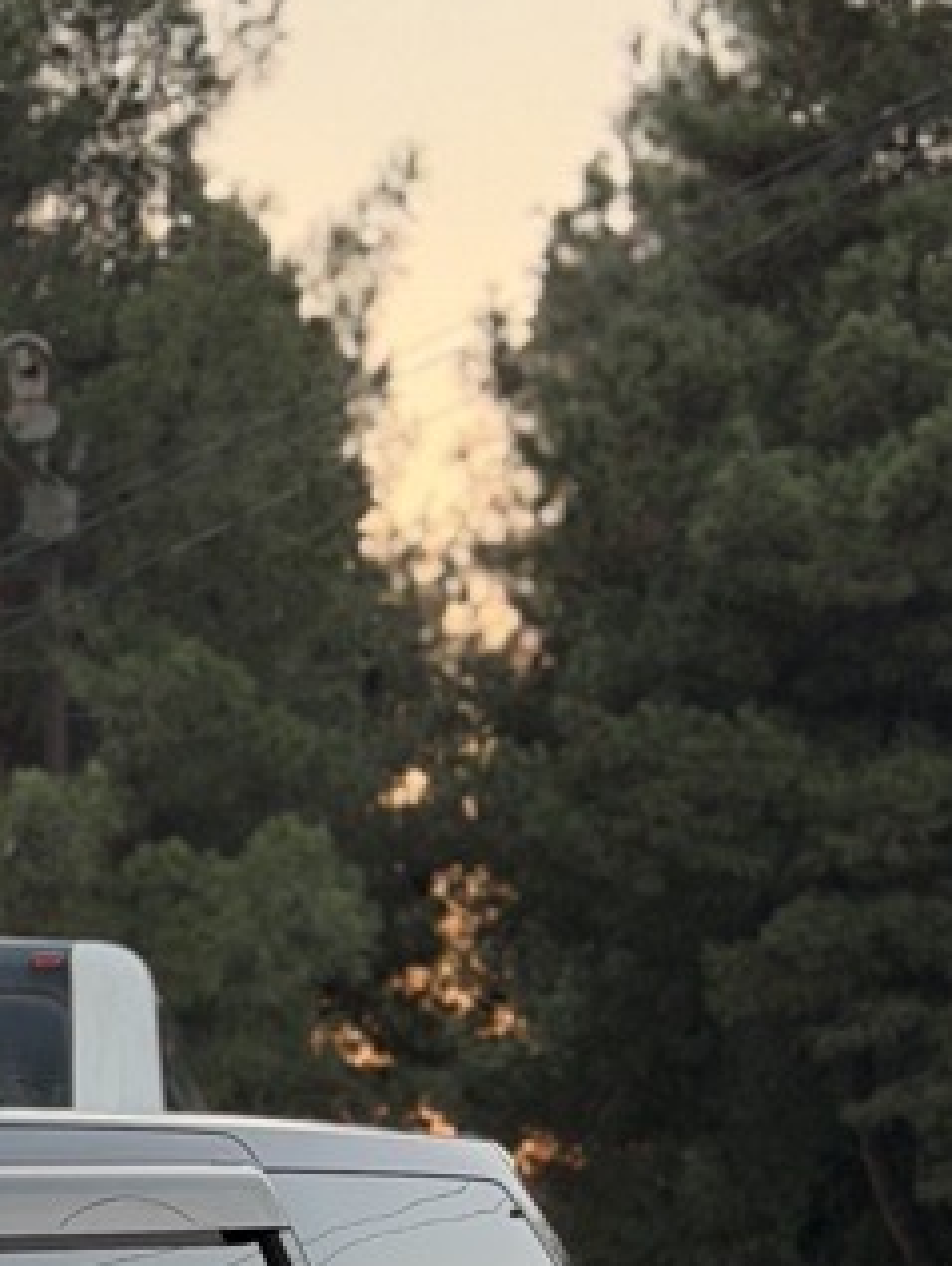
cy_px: 1405
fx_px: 5969
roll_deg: +0.2
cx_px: -601
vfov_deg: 11.9
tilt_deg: +1.5
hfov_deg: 8.8
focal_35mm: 163
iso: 200
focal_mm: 6.76
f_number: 1.78
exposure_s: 1/184
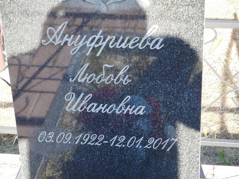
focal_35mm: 31
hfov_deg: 58.4
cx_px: 120
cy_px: 90
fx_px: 214
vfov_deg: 45.4
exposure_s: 1/100
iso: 50
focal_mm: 5.31
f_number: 1.7
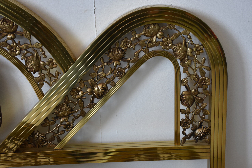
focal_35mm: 63
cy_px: 84
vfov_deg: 21.6
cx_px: 126
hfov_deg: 31.9
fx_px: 441
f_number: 4.5
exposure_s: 1/80
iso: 800
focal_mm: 42
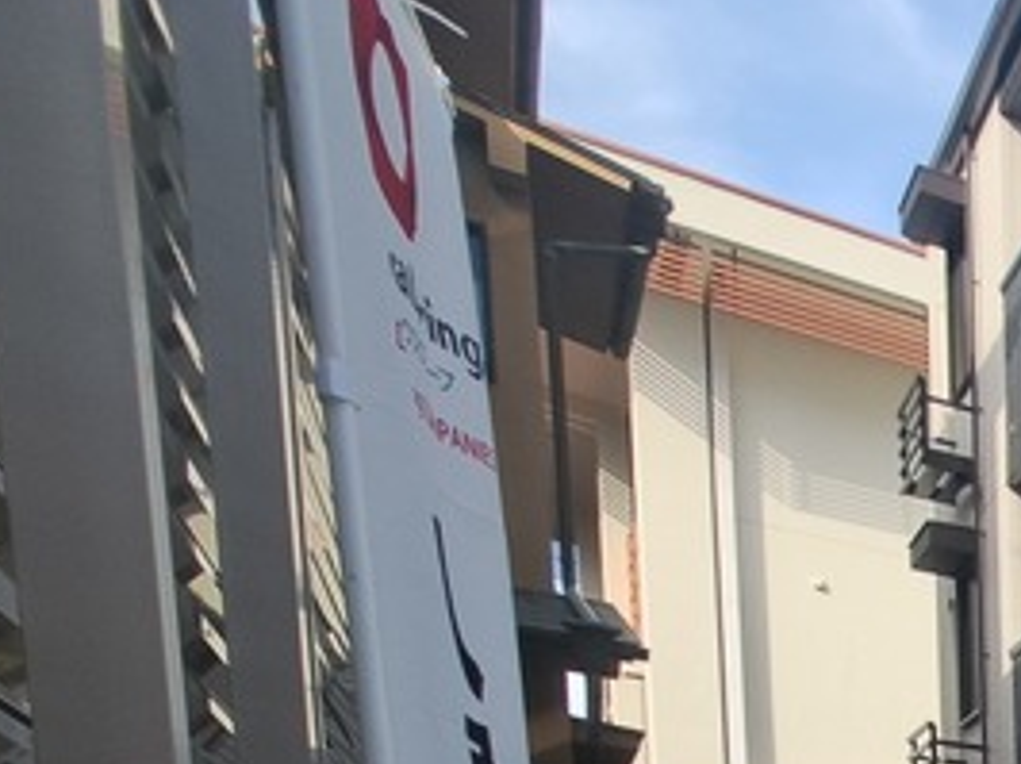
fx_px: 1385
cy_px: 1275
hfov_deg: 24.3
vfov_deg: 22.4
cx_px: 1727
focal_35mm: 47
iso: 50
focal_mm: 1.74
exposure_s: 1/353
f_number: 2.2
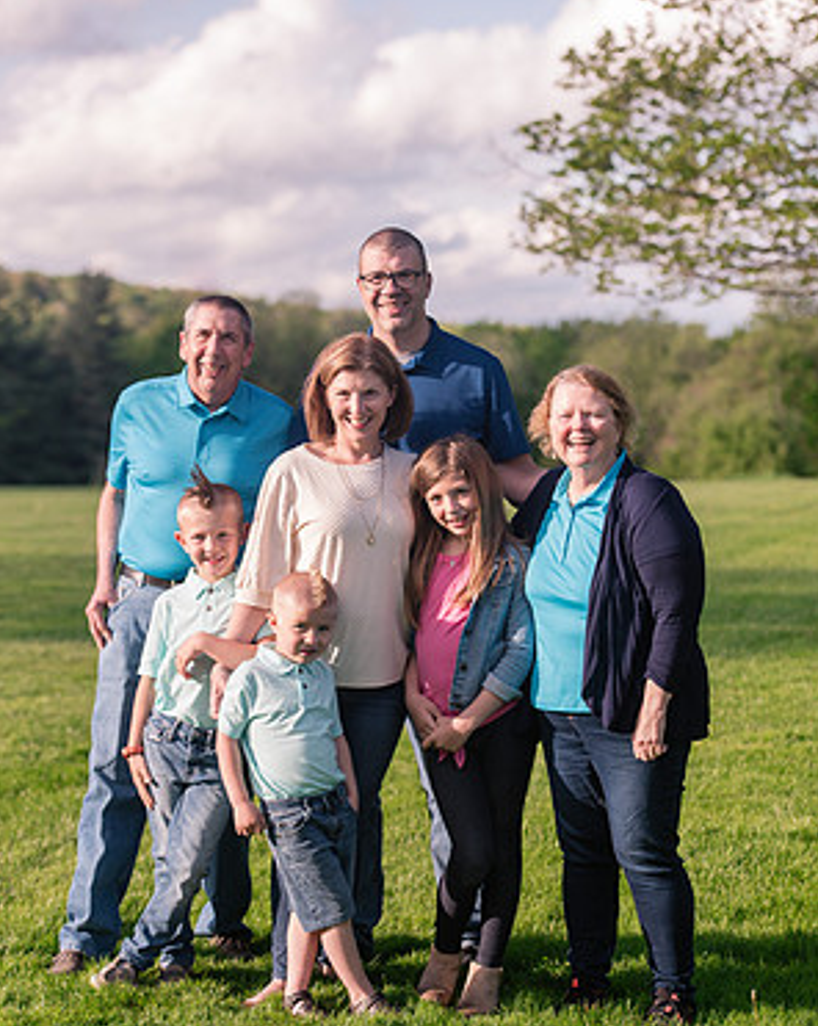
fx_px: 2971
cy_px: 567
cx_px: 409
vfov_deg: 19.6
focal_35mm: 98
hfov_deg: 15.7
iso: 500
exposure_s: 1/2500
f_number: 3.5
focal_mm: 86
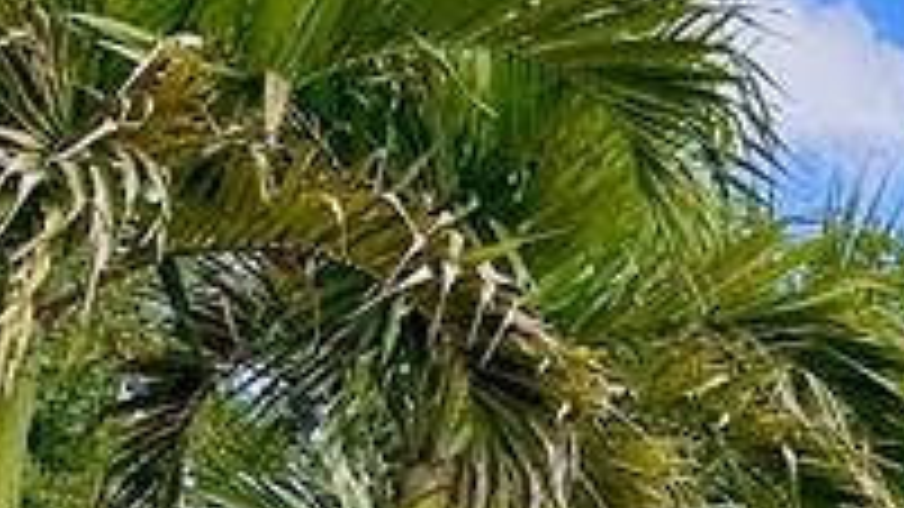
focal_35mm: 133
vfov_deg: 8.9
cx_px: 2051
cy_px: 782
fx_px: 3188
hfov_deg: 13.0
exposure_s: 1/3597
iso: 80
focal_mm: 6.86
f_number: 1.78
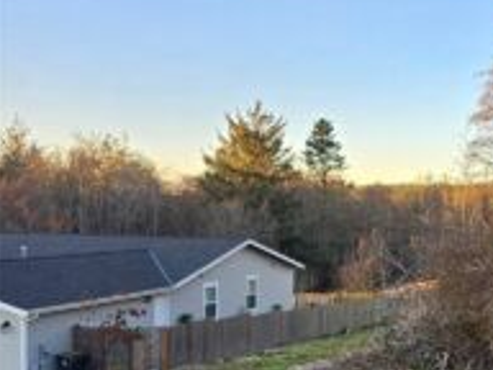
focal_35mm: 48
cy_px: 265
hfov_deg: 35.3
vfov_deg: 29.9
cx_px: 511
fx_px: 684
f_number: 1.7
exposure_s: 1/182
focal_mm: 6.3
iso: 16
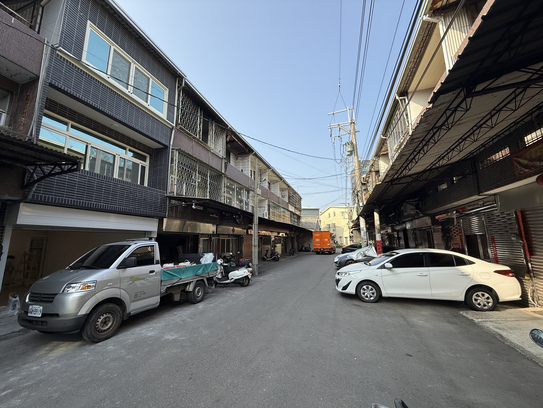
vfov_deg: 85.7
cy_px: 204
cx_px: 272
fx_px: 220
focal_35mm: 14
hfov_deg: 102.1
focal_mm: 2.22
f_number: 2.2
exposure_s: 1/888
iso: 50
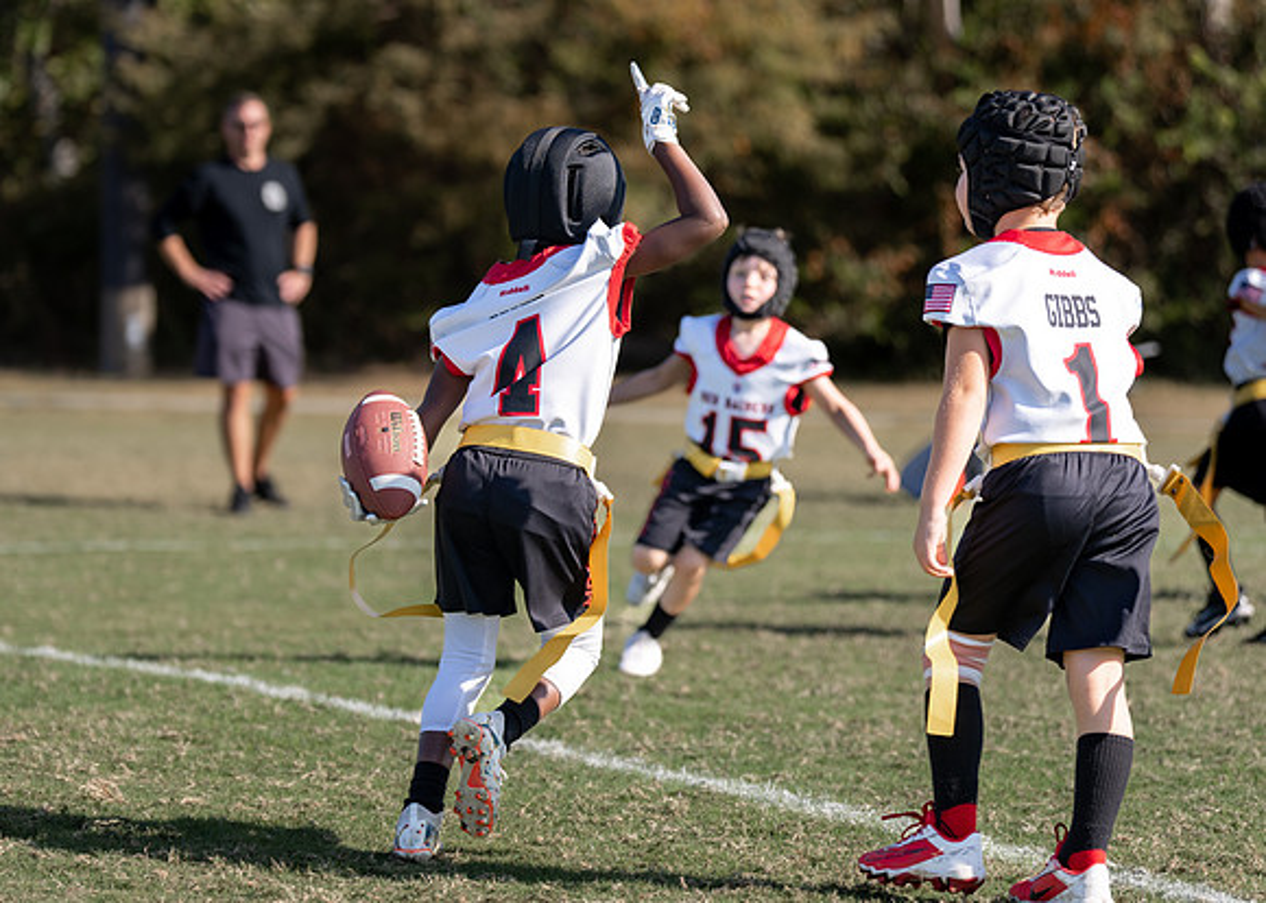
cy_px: 407
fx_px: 4511
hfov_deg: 16.0
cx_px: 521
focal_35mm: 125
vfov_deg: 11.4
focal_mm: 102
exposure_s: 1/1250
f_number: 2.8
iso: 100
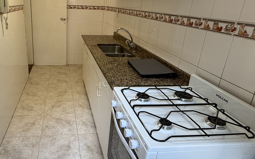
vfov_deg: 45.8
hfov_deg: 66.3
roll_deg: -2.0
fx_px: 188
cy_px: 65
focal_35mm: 27
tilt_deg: -18.5
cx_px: 82
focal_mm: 2.22
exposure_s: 1/50
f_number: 2.2
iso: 200
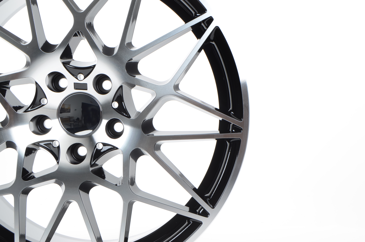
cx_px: 182
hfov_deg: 32.0
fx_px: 637
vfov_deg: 21.5
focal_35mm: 63
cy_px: 121
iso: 100
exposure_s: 1/125
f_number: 16
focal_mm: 42
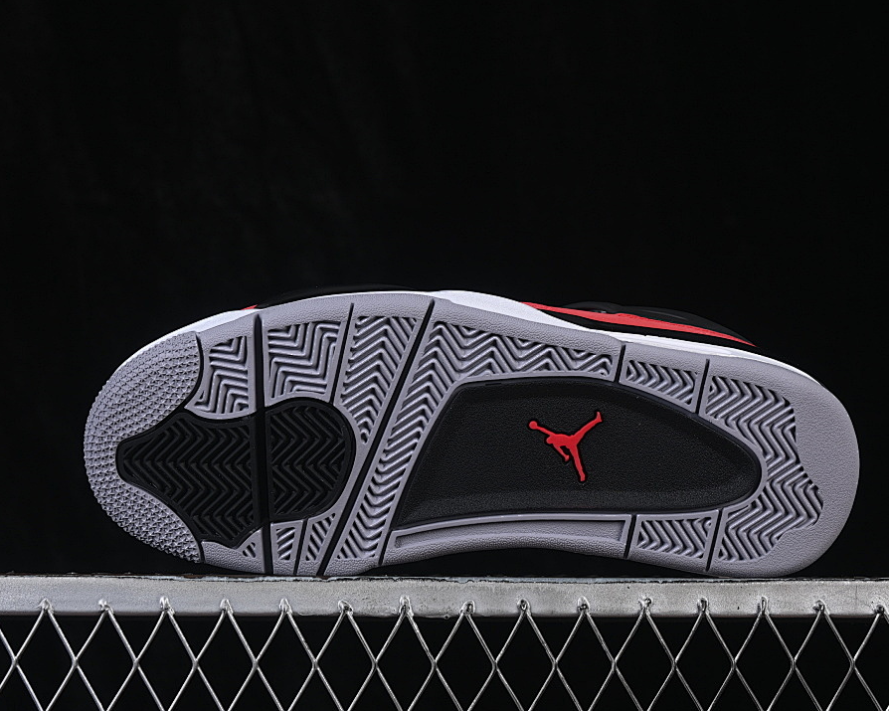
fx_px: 2236
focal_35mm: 85
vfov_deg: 18.1
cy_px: 355
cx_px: 479
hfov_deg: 22.5
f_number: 8
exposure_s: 1/80
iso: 160
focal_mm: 50
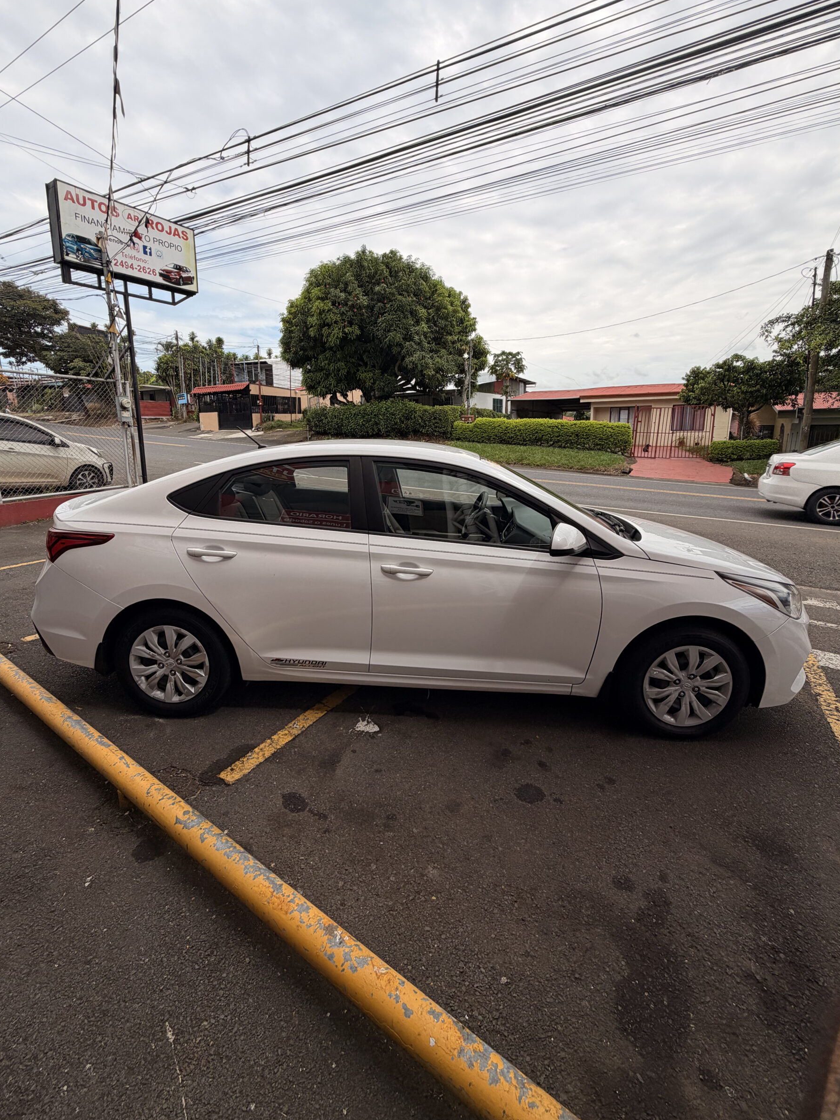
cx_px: 403
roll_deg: +0.1
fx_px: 485
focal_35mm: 15
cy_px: 522
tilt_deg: -10.9
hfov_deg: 81.7
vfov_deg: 98.0
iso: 20
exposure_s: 1/942
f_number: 2.2
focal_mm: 2.22
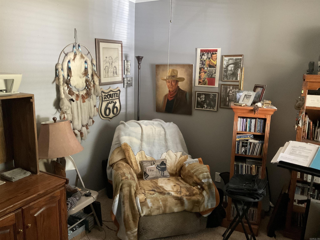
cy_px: 120
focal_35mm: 29
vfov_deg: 48.2
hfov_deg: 61.7
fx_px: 268
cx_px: 160
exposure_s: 1/30
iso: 400
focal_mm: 3
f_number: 1.8
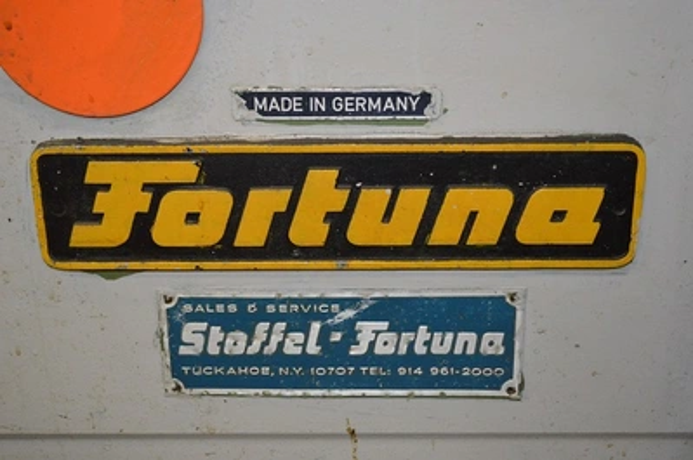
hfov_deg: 35.1
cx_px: 346
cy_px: 230
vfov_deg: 23.7
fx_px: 1096
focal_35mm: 57
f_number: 5
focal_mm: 38
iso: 1600
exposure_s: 1/60
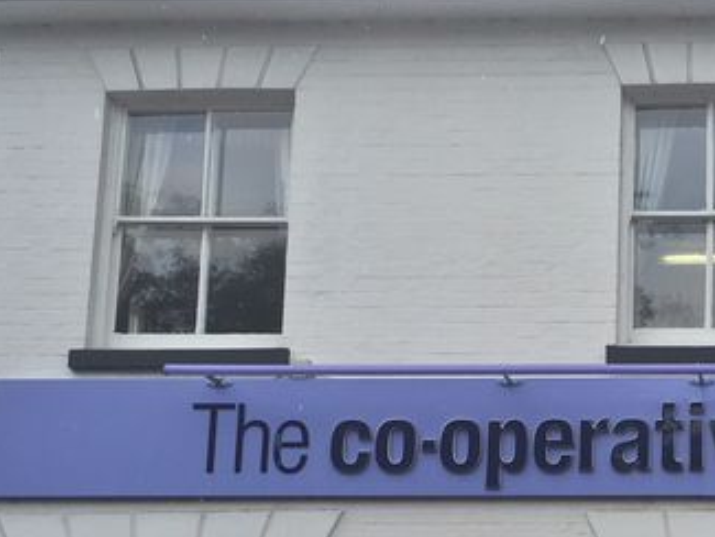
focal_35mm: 76
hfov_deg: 24.5
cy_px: 519
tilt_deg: +11.3
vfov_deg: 18.9
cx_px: 716
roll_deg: +0.2
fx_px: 1570
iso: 32
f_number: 2.2
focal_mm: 4.15
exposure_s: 1/920
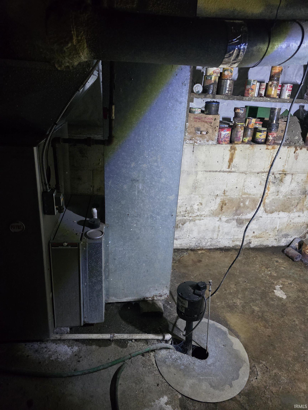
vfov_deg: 73.9
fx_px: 273
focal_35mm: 23
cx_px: 154
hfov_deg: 58.9
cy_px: 205
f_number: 1.7
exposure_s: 1/24
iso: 1600
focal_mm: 6.3
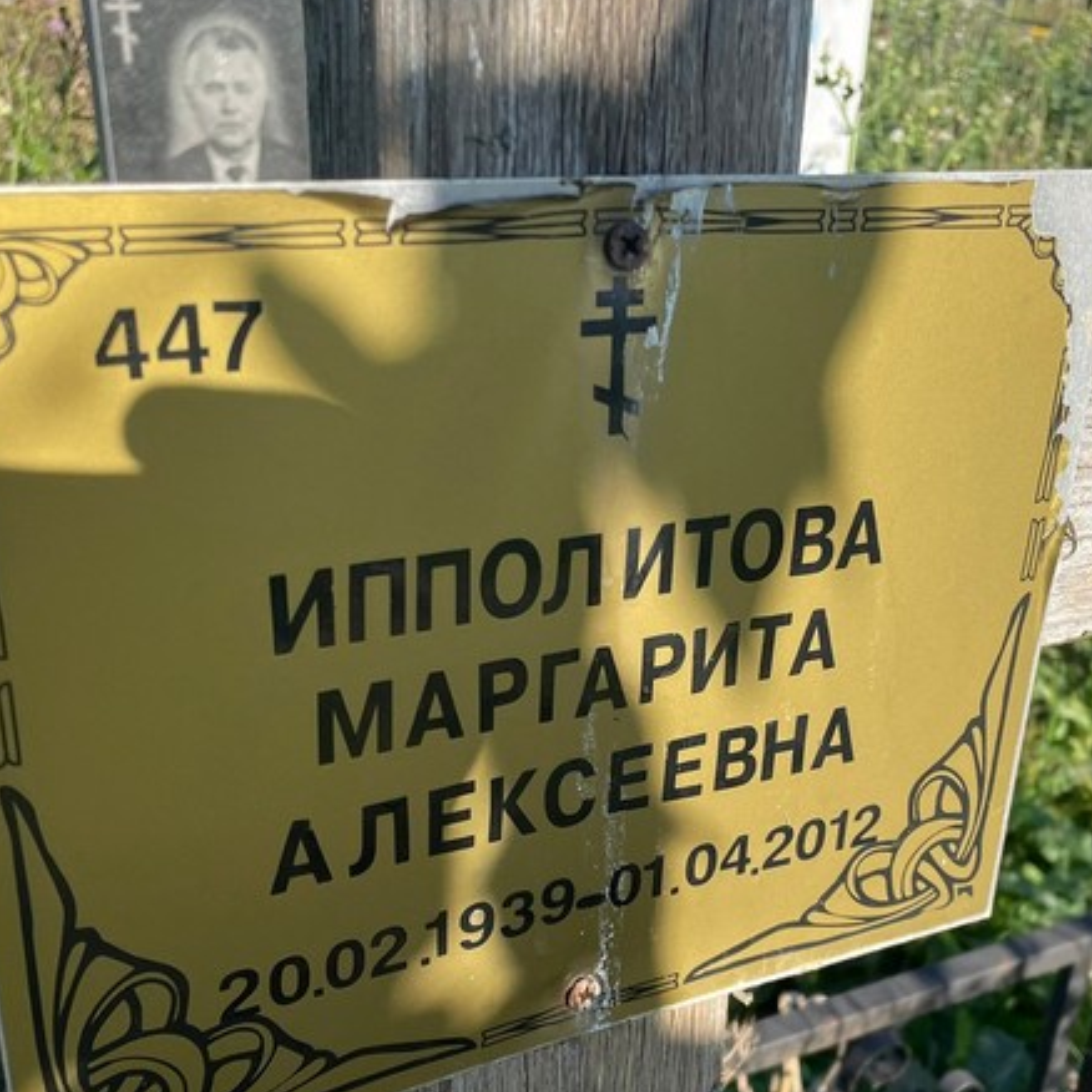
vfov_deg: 39.7
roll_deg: -4.5
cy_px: 696
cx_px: 653
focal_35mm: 42
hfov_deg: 39.9
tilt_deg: -28.4
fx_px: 1499
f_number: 1.6
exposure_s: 1/1289
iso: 32
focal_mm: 4.2
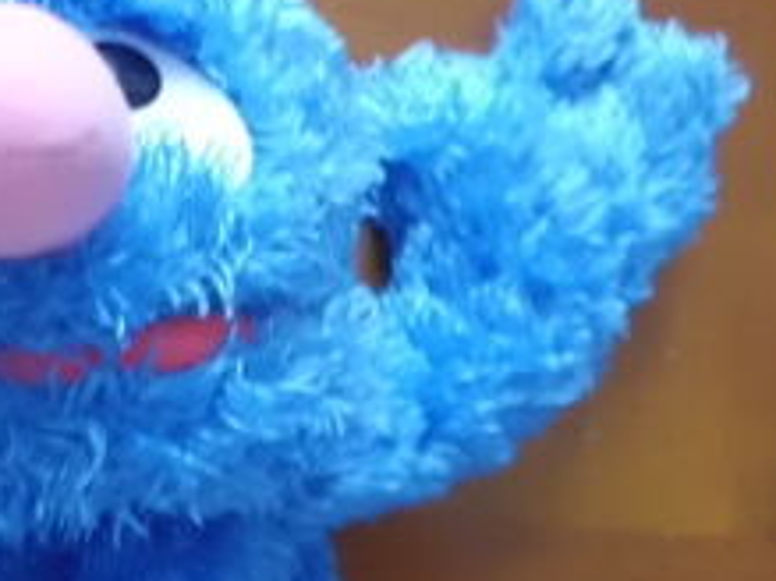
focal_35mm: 57
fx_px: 1277
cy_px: 414
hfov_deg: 31.0
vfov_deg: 25.4
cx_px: -21
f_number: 3.2
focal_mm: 4.6
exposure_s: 1/20
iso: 800
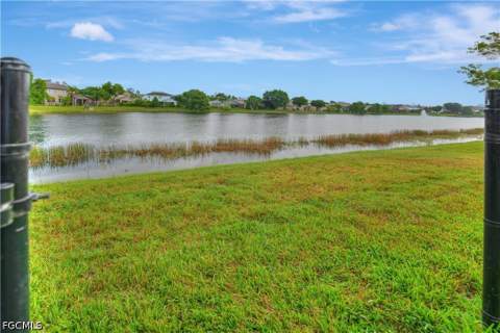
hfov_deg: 104.3
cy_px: 166
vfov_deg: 81.2
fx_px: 194
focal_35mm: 14
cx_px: 250
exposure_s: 1/250
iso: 50
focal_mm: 14
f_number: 4
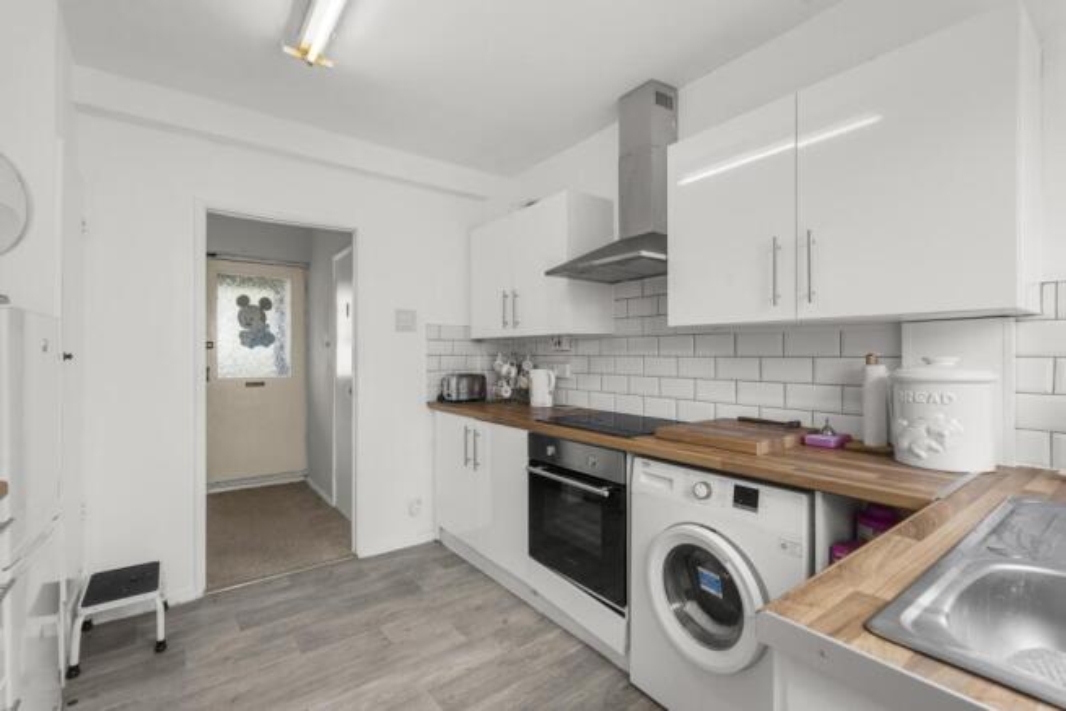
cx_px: 533
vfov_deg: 73.8
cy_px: 356
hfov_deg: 96.7
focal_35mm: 16
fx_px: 474
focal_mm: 16
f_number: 7.1
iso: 320
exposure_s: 1/8
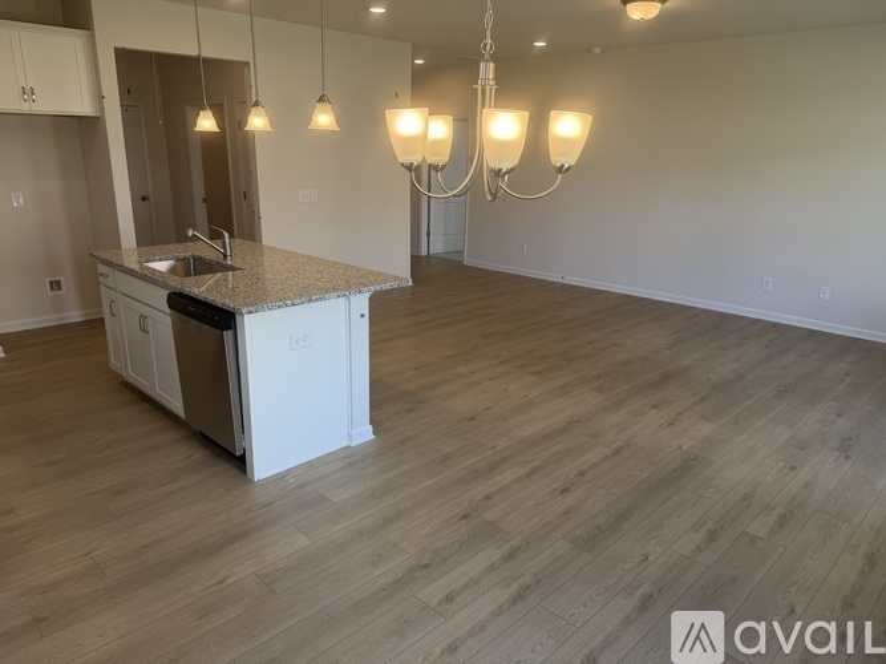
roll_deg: -1.1
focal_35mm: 24
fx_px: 614
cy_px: 332
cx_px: 443
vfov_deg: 56.8
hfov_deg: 71.6
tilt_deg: -16.9
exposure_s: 1/185
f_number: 1.78
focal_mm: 6.76
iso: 80
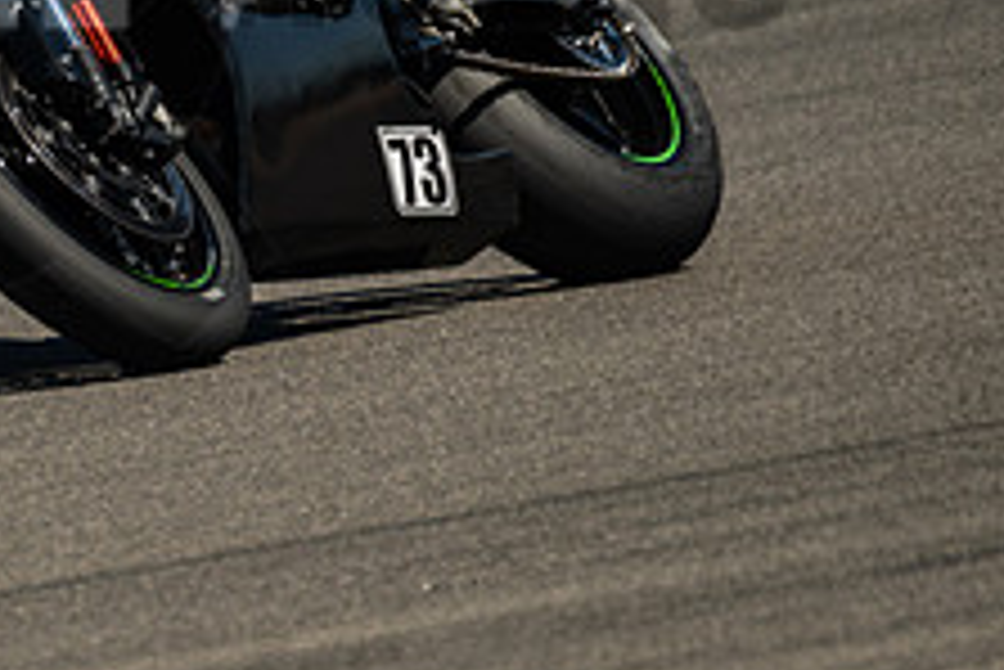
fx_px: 43561
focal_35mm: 1561
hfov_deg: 1.3
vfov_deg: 0.9
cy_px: -88
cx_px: -162
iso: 500
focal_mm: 400
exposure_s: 1/1600
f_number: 5.6
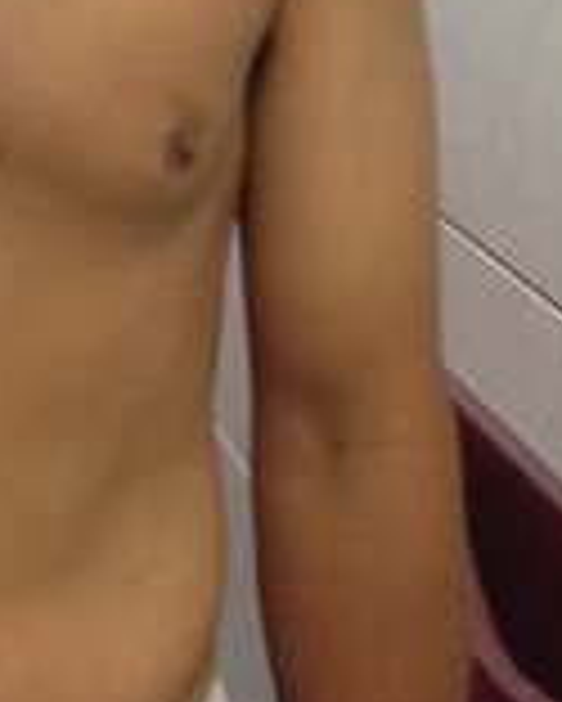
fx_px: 2742
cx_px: -166
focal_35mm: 132
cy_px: 81
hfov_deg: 11.4
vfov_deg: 14.4
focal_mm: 4.12
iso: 200
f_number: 2.4
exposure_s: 1/20
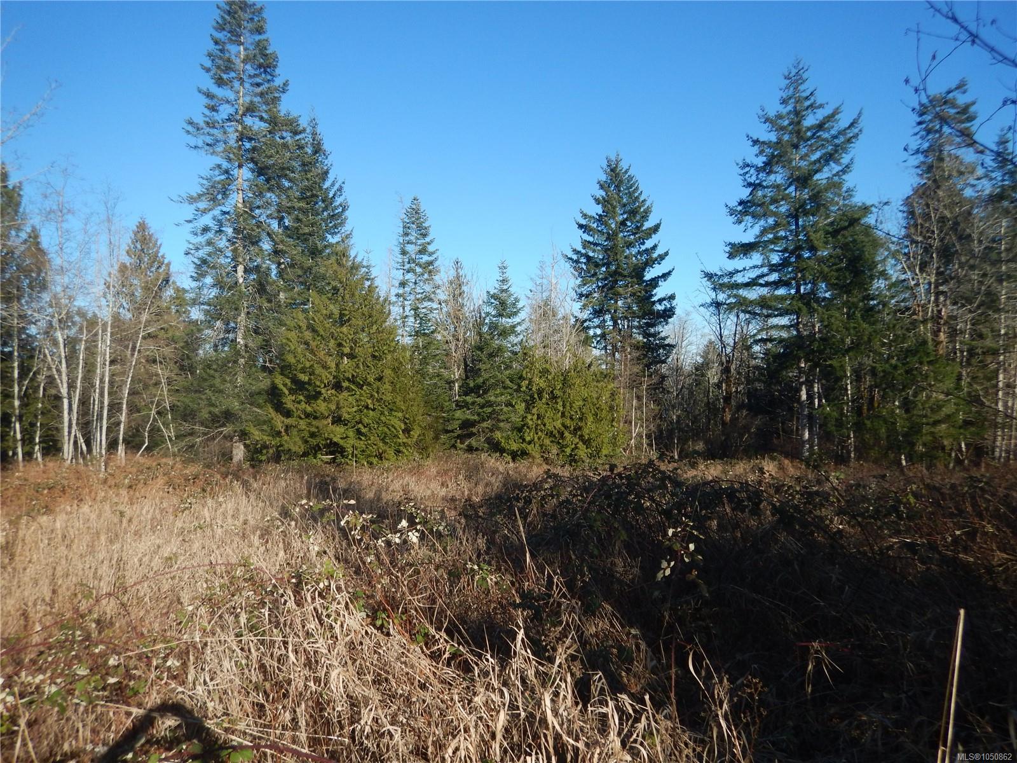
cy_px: 382
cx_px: 508
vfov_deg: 56.8
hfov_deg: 71.6
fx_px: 705
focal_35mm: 24
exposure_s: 1/1500
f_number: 2.8
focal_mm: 4.3
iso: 125
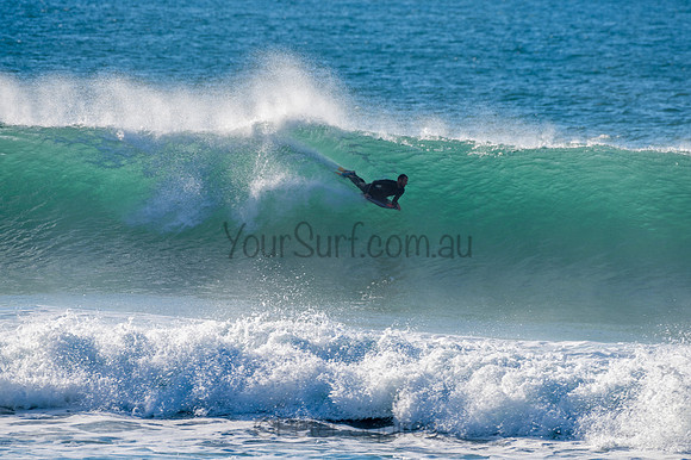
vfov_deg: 2.2
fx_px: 11754
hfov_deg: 3.4
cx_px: 346
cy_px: 230
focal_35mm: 613
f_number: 9
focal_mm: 500
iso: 64
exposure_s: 1/320
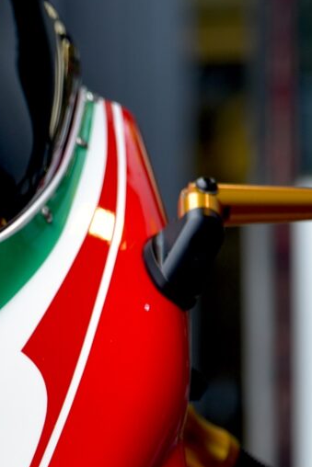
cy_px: 871
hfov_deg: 3.9
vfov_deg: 5.7
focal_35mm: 353
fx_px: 4586
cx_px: -333
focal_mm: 70
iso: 100
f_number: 3.2
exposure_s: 1/60
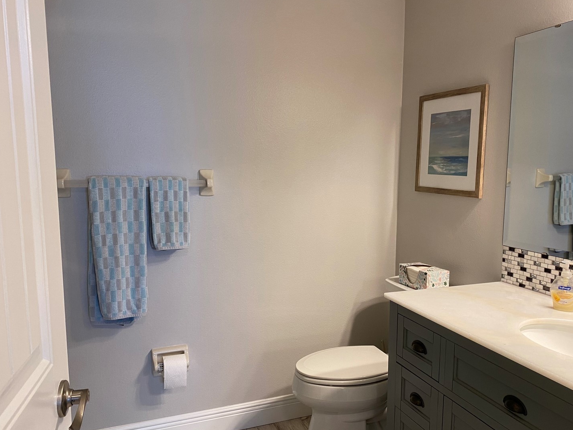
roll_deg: -0.7
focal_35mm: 29
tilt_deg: -6.6
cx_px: 314
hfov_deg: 61.5
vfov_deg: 48.2
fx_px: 480
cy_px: 237
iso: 80
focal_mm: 4.25
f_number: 1.8
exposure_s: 1/60
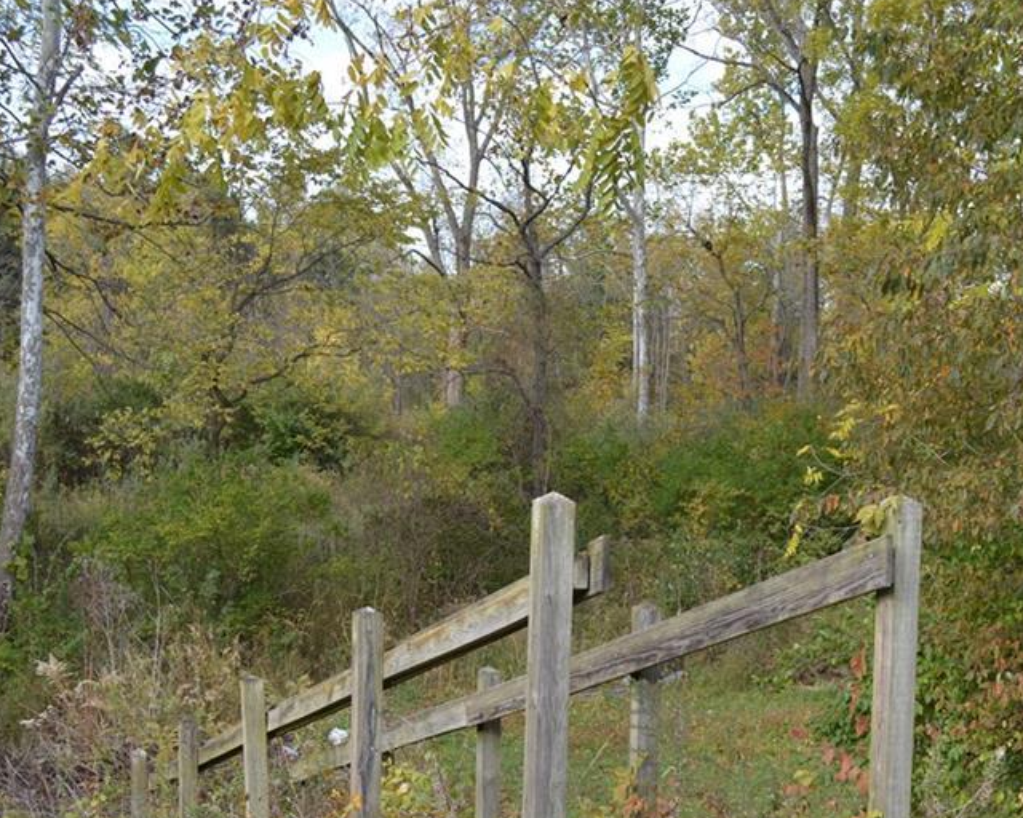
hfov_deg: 34.7
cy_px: 537
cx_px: 579
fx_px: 1635
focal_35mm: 54
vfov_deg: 27.9
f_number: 5.6
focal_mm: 24
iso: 110
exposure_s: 1/125
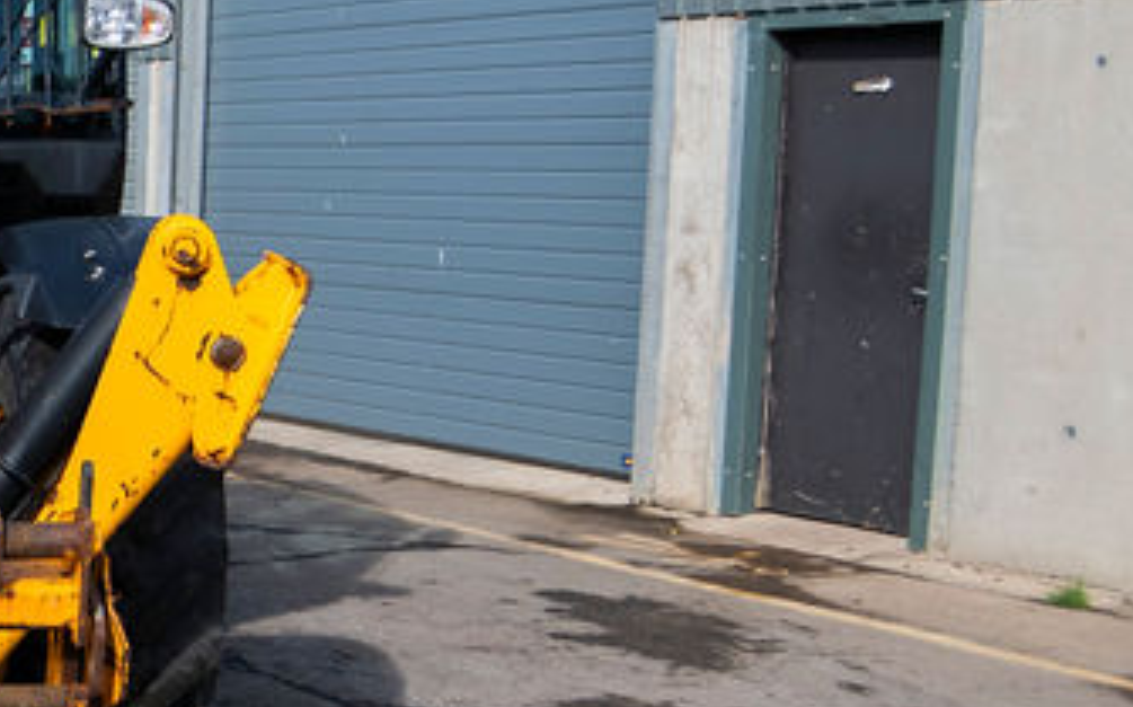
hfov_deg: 23.2
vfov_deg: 16.1
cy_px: 445
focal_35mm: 81
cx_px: -267
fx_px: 2500
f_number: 5
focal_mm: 26
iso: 250
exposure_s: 1/1250
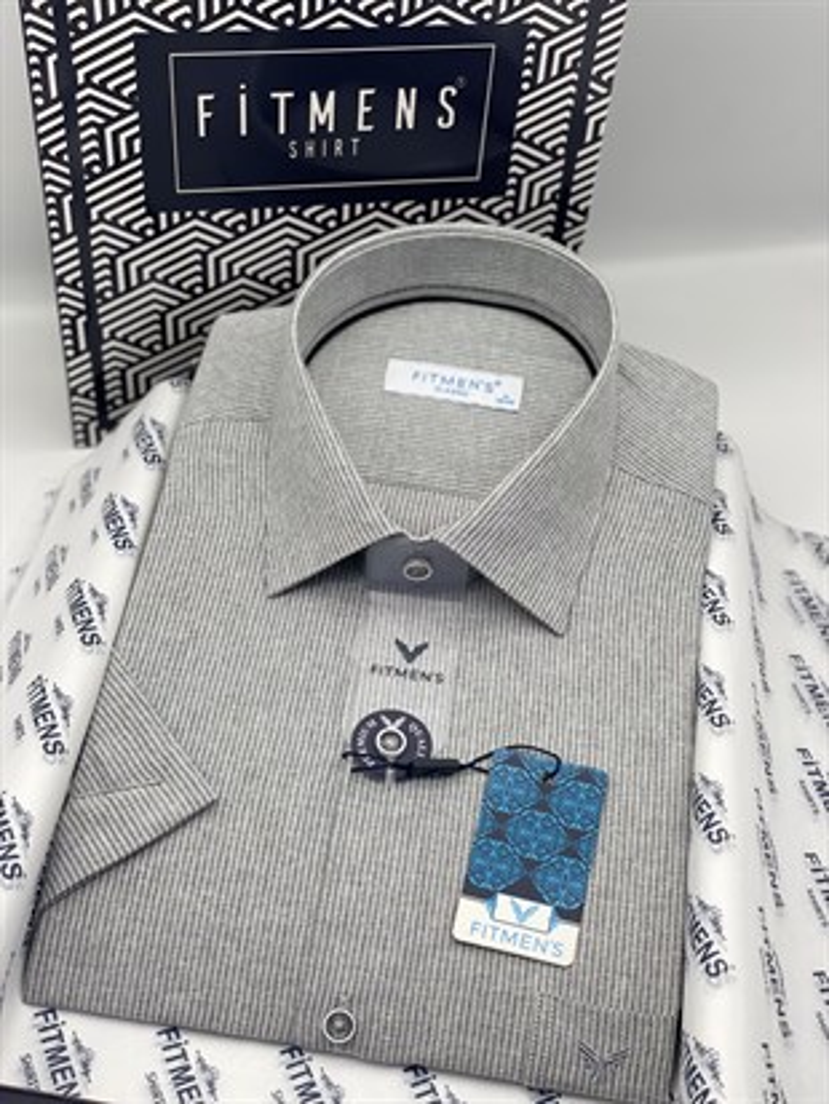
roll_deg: -3.5
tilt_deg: -43.9
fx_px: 1660
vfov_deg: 36.8
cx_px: 414
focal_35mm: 52
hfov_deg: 28.0
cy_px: 552
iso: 25
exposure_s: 1/114
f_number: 2
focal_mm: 6
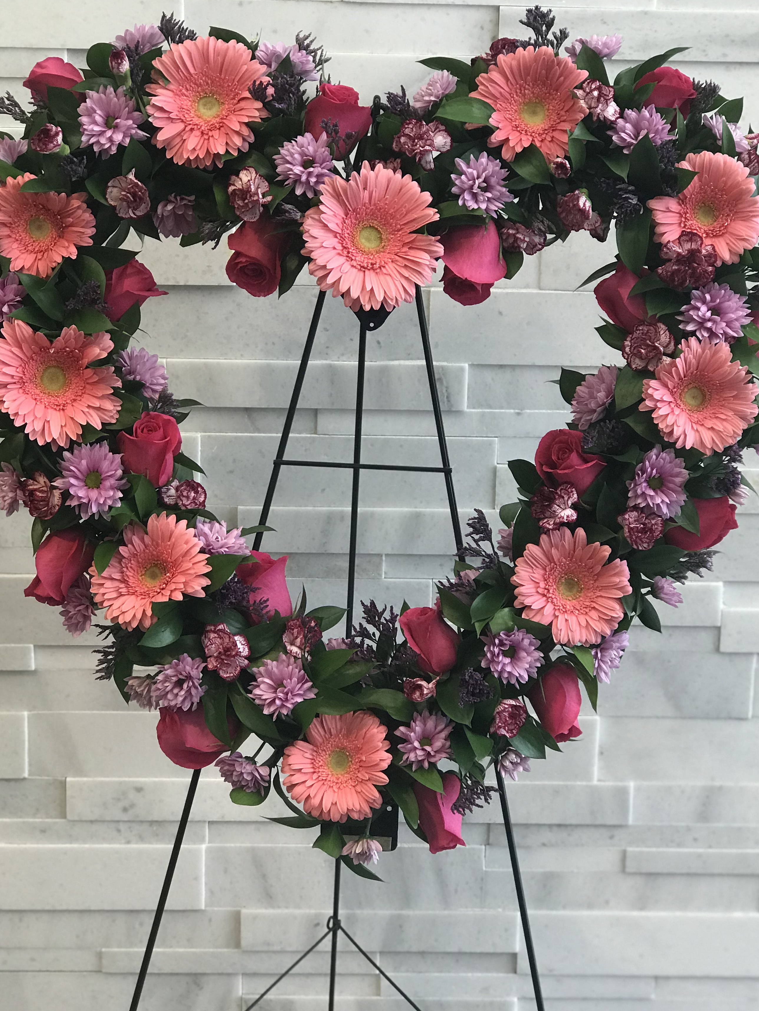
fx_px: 1959
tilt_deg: -14.7
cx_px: 375
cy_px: 436
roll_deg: -0.9
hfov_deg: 21.9
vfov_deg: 28.9
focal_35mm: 67
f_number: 2.8
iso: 50
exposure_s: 1/60
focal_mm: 6.6
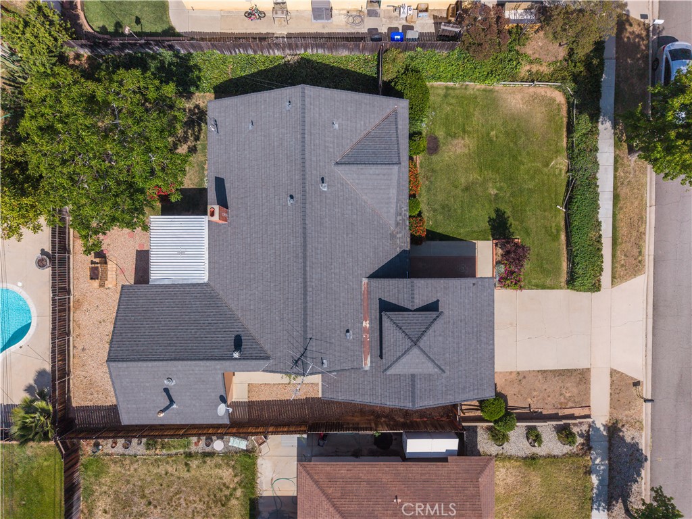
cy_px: 260
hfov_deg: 71.6
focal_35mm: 24
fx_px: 480
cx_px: 346
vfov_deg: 56.8
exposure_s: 1/8000
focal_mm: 8.67
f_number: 1.8
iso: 200
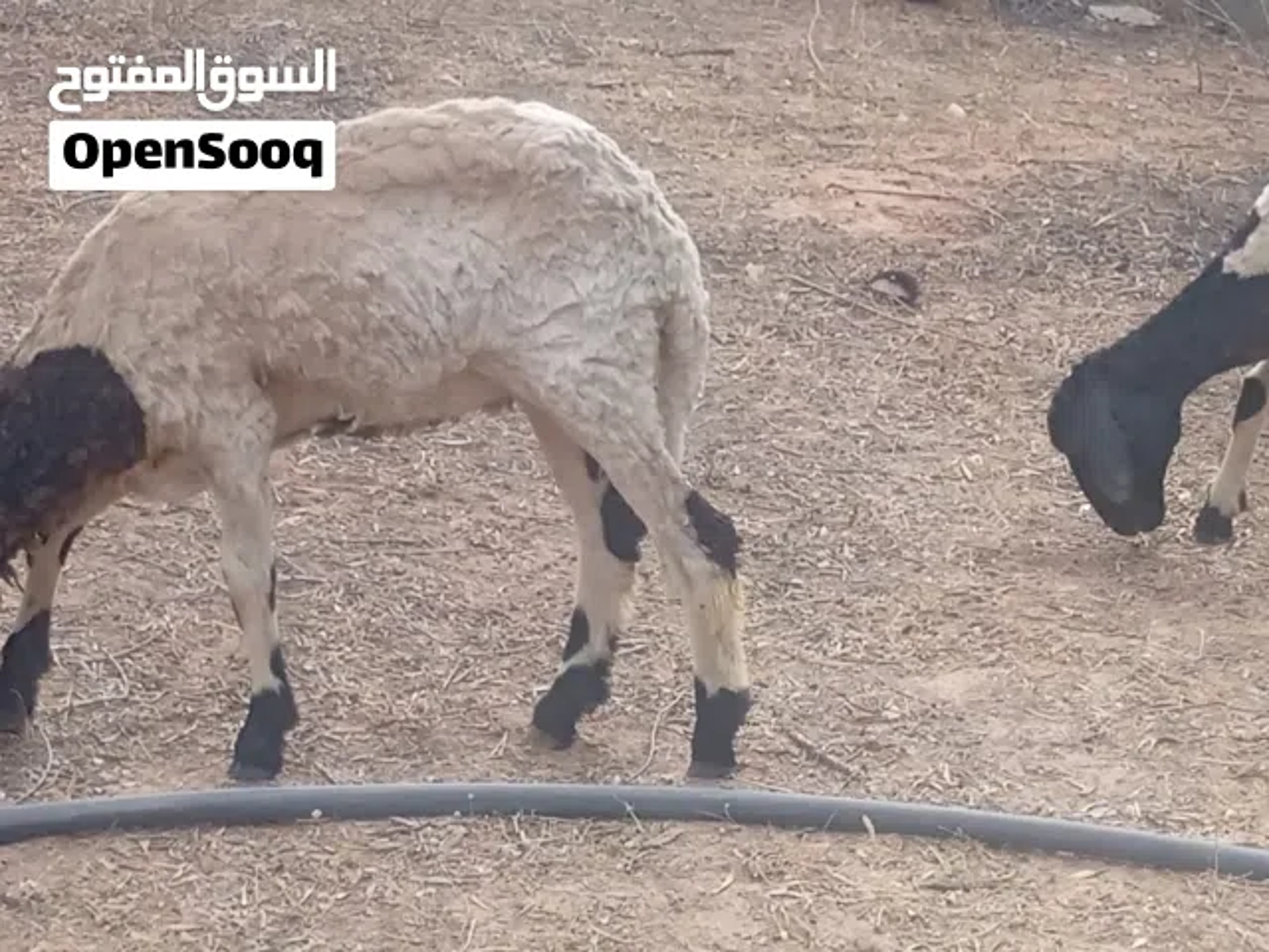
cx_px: 634
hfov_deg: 35.5
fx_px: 1980
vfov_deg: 27.0
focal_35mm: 54
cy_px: 476
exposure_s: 1/163
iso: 50
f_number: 1.8
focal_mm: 3.84
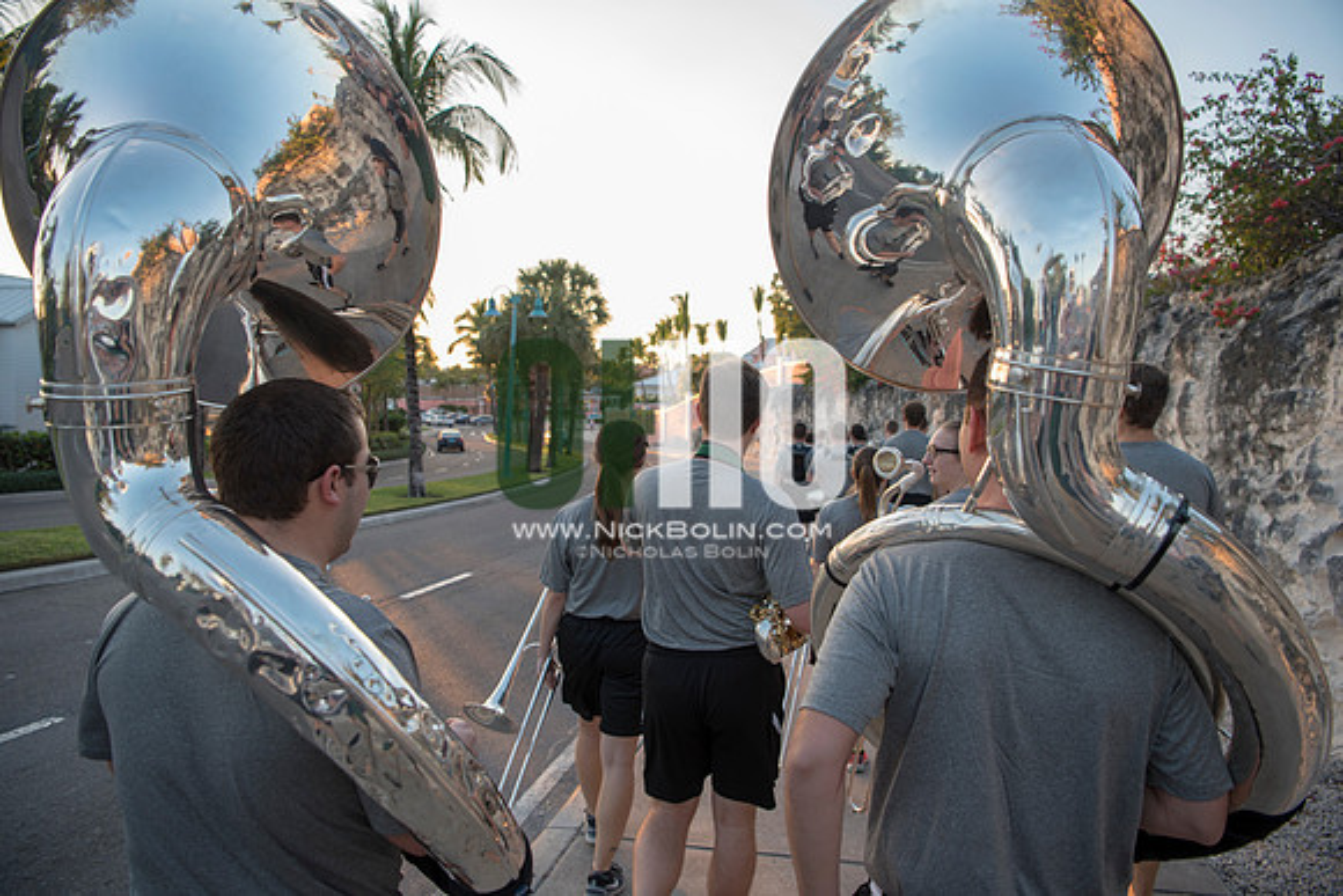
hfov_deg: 73.7
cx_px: 672
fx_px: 896
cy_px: 448
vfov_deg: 53.2
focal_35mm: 24
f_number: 3.5
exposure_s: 1/200
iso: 250
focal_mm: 24
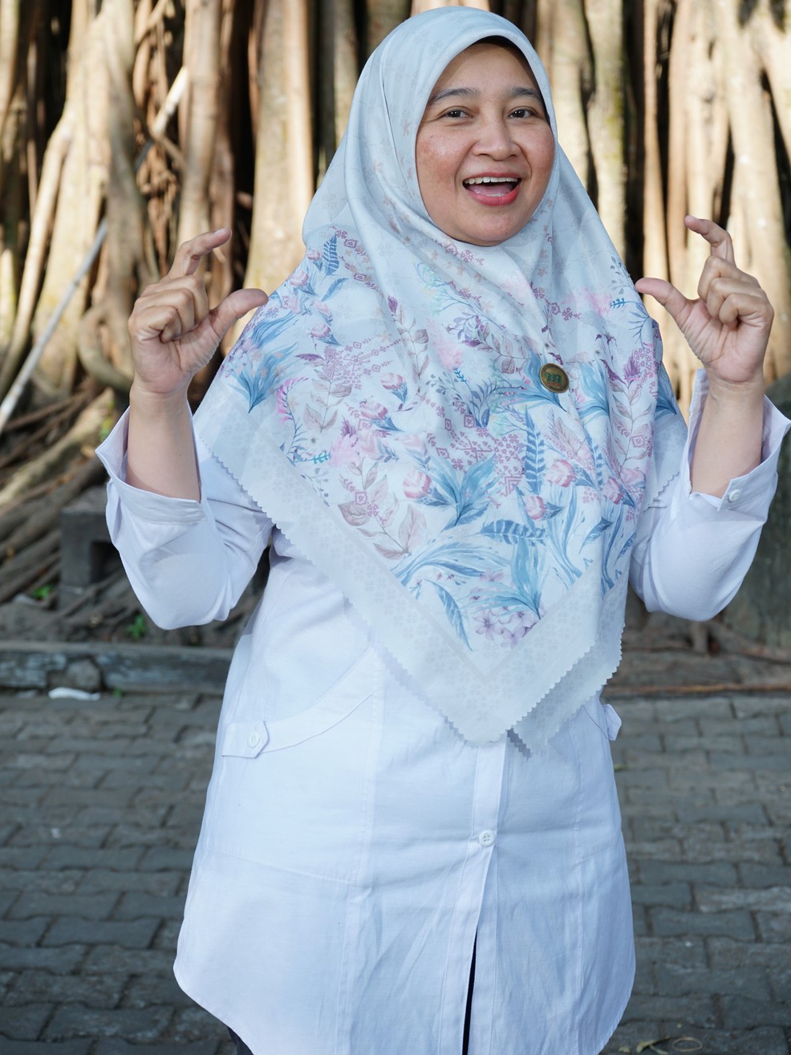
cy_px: 461
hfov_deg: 21.6
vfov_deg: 28.5
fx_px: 2072
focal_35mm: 68
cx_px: 394
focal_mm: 62
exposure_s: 1/160
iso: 160
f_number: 6.3
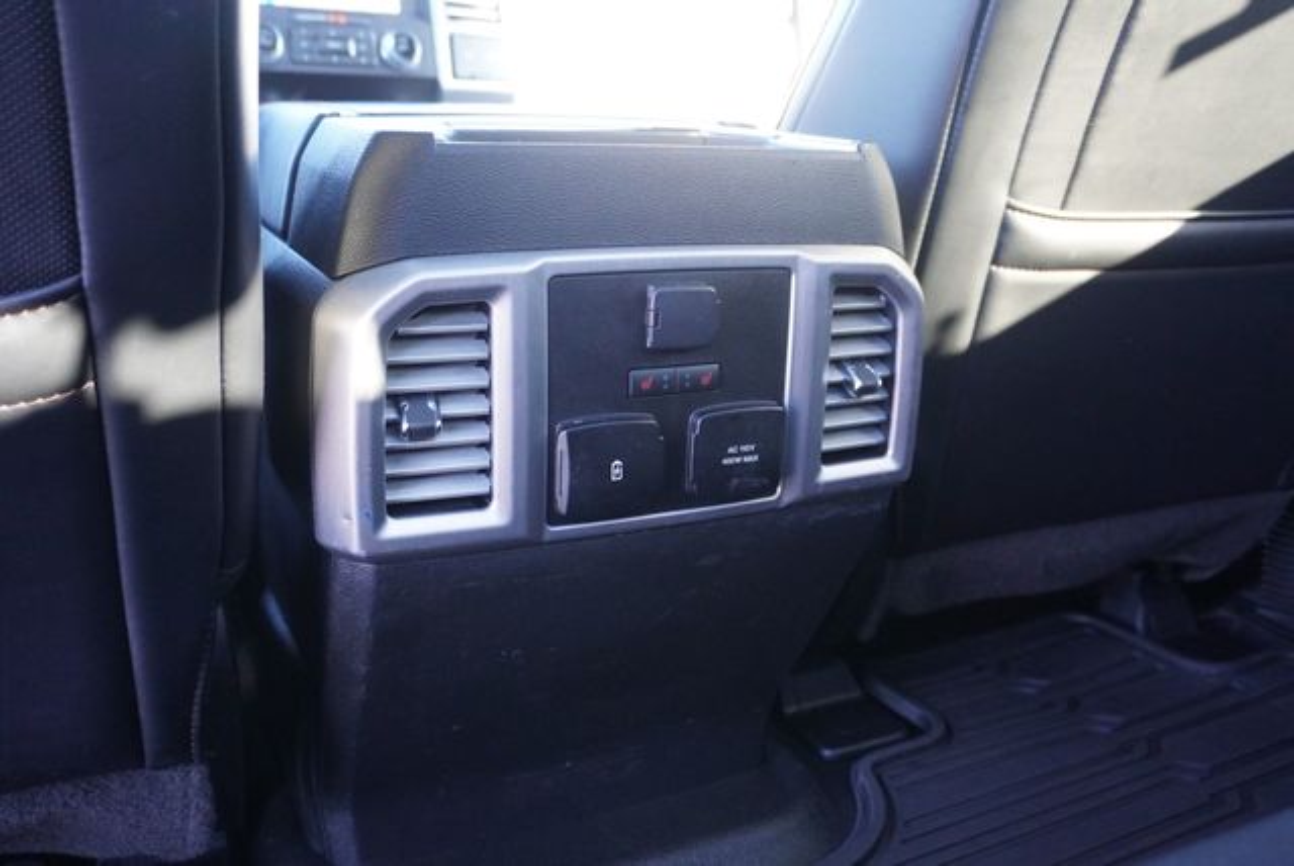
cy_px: 433
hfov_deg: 61.9
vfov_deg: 43.7
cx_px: 647
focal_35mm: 30
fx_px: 1079
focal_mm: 20
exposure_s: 1/160
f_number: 4
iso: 3200
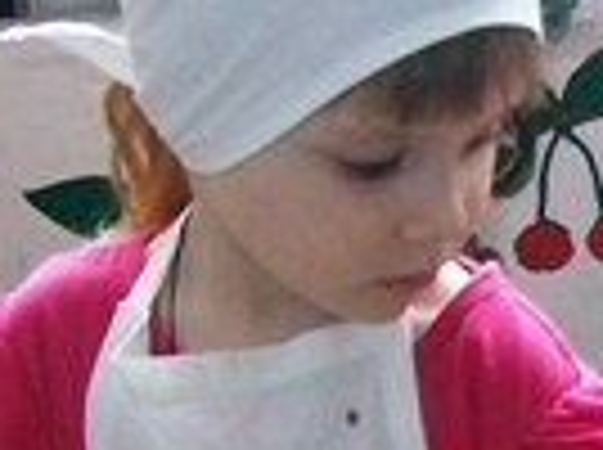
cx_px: 970
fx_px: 3078
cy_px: 666
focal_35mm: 177
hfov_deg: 10.7
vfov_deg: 8.2
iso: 80
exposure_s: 1/40
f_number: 2.7
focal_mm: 6
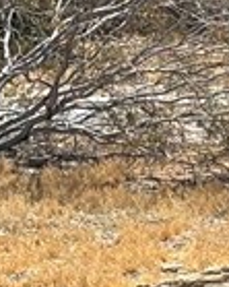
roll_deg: -0.4
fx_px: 3163
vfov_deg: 5.2
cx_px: 437
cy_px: 130
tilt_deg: -3.5
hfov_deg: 4.1
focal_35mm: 373
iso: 32
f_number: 1.6
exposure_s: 1/3311
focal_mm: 5.96
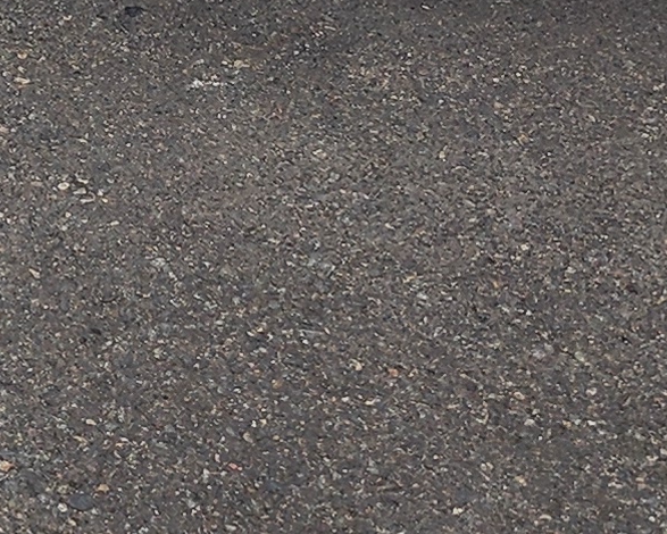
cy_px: -743
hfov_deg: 12.3
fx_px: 3021
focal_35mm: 153
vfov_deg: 9.1
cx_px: -132
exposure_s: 1/1290
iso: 12
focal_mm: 6.4
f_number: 1.8
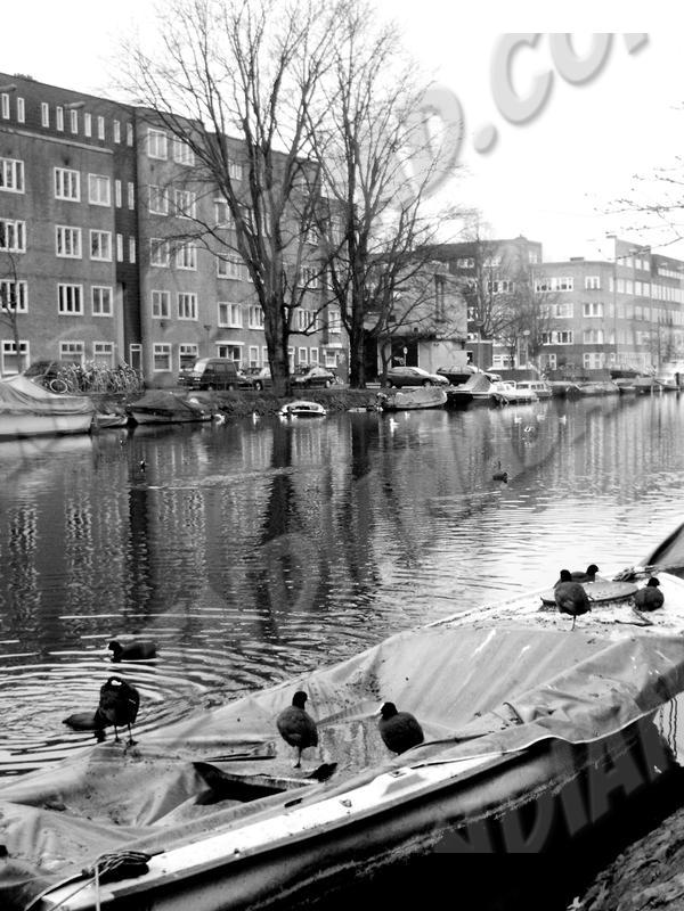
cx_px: 342
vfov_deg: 38.2
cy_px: 456
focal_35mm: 50
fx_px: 1317
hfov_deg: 29.1
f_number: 3.1
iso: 400
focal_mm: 8.2
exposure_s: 1/200
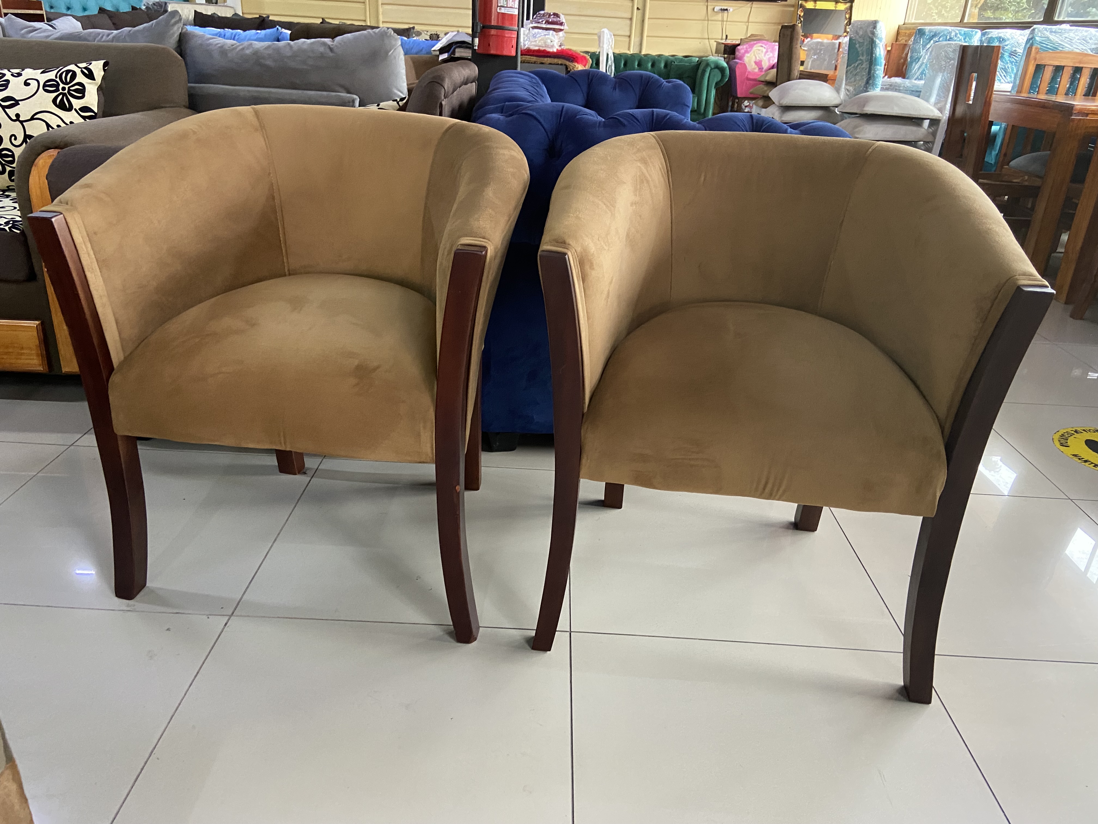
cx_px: 549
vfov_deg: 53.1
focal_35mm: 26
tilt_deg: -24.2
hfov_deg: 67.3
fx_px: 825
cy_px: 412
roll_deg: -4.0
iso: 320
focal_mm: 4.25
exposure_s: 1/50
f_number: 1.8
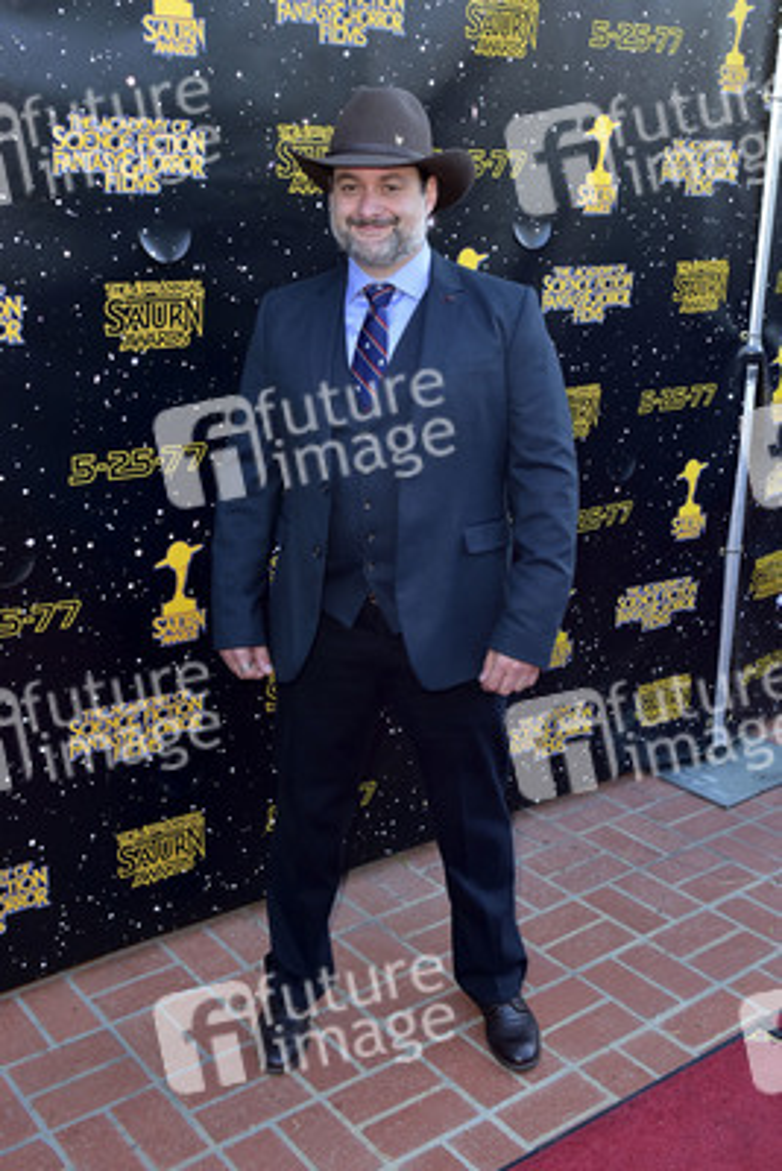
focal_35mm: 35
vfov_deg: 54.4
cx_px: 391
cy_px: 586
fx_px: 1139
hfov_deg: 37.9
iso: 500
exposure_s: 1/320
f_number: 6.3
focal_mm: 35
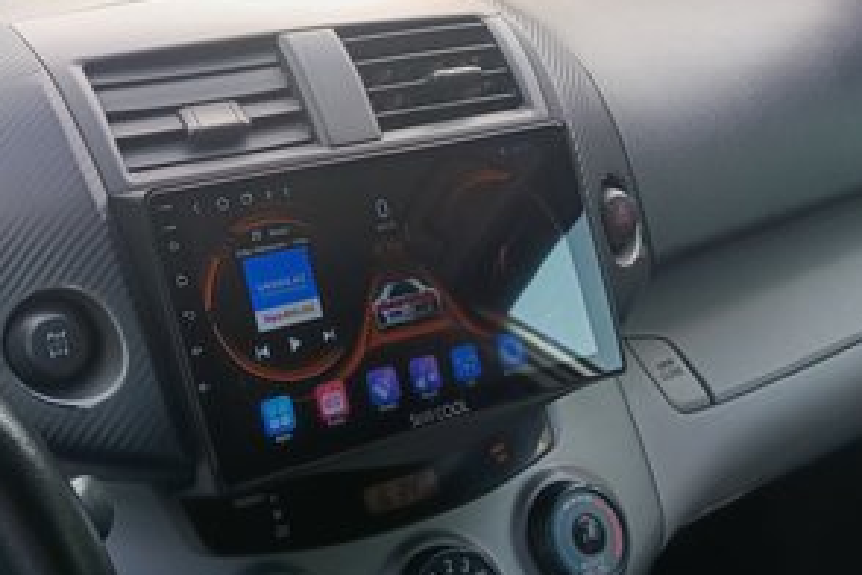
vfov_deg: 38.4
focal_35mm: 34
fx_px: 814
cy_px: 188
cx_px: 317
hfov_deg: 55.1
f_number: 1.7
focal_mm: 5.24
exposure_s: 1/100
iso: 85
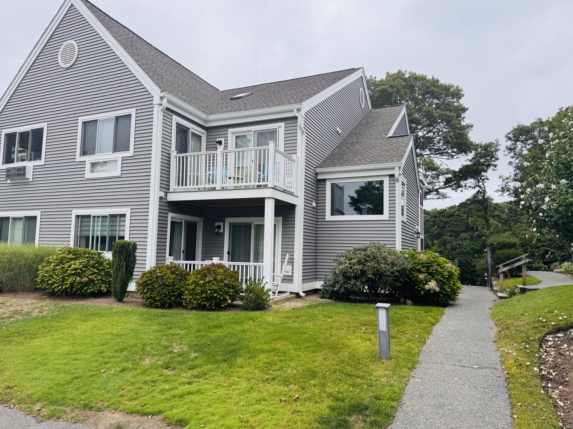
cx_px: 286
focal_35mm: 24
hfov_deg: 71.6
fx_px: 397
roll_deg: -2.5
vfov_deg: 56.8
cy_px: 214
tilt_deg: +5.4
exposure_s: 1/2506
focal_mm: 6.76
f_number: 1.78
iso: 80
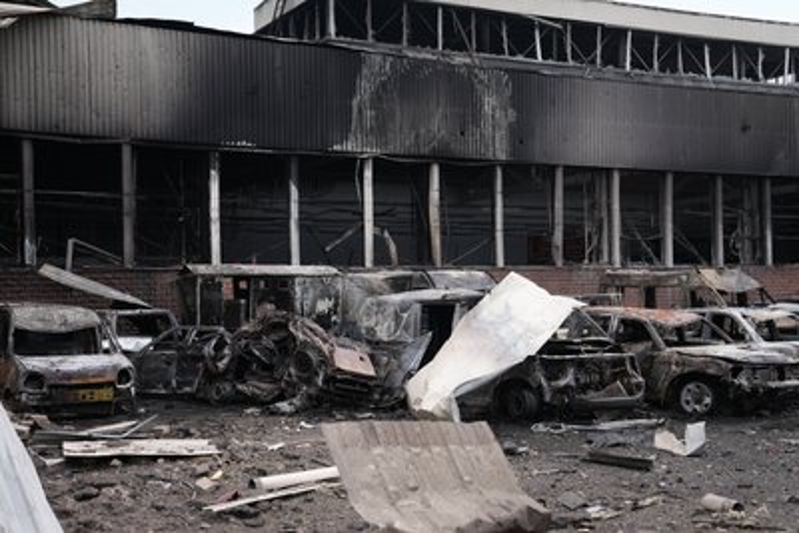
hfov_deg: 41.9
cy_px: 266
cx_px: 400
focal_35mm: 47
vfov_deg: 28.7
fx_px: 1043
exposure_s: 1/200
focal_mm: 47
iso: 80
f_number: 5
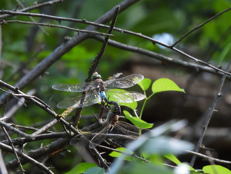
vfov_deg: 1.8
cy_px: 104
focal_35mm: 836
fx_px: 5582
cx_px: 120
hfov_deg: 2.4
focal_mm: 116
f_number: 6.3
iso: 400
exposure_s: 1/200
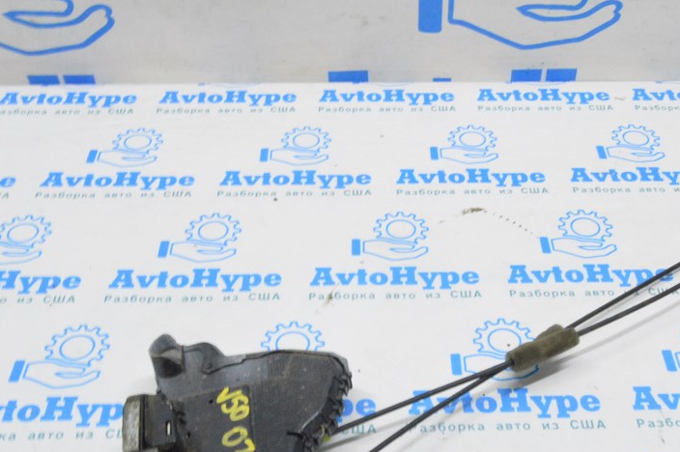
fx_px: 906
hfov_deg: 41.0
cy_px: 311
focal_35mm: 48
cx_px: 408
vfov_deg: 27.8
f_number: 20
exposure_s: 1/20
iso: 6400
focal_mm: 22
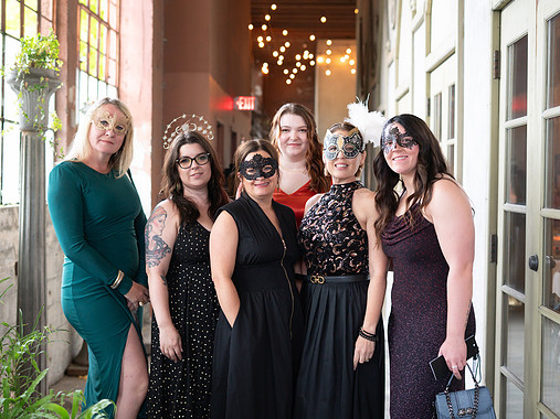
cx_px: 267
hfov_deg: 34.9
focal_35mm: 55
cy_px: 208
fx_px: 890
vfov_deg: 26.5
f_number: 2.8
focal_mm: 50
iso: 400
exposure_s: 1/100
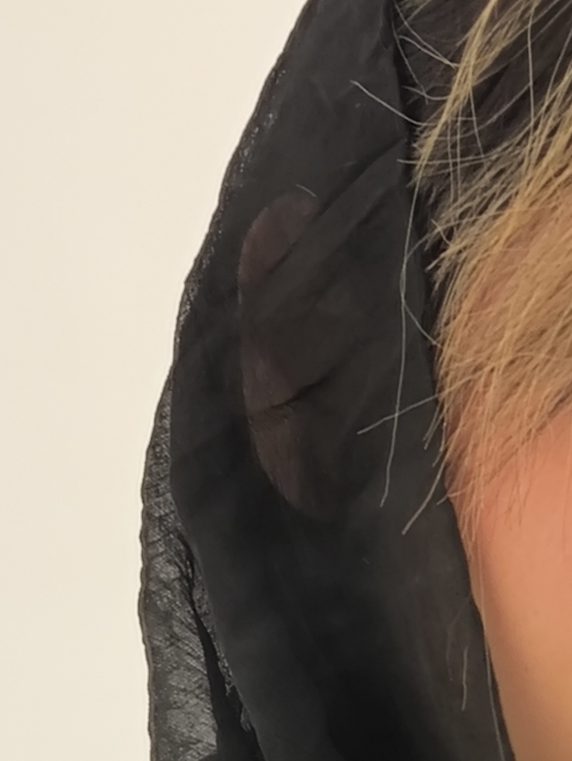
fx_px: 3830
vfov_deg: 11.1
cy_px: 1018
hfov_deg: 8.5
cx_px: 380
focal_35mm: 174
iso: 160
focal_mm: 4.71
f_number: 1.7
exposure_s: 1/50
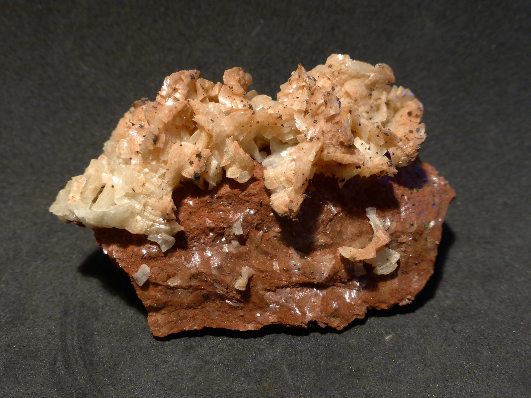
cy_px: 199
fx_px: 706
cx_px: 266
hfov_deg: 41.2
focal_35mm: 46
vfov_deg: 31.5
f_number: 4.1
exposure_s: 1/15
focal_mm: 7.9
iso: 400
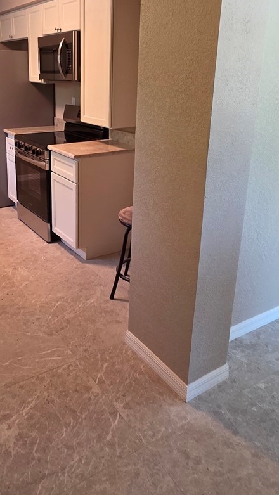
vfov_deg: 64.9
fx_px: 381
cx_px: 82
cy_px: 179
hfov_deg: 39.5
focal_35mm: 29
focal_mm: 2.2
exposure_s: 1/60
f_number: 1.9
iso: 160
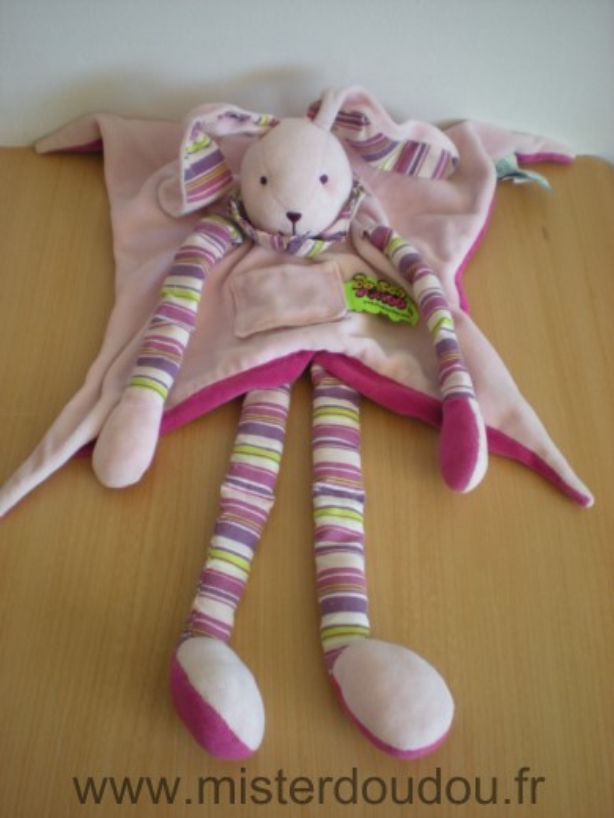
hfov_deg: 37.7
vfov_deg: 49.0
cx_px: 307
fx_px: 899
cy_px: 409
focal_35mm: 38
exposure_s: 1/59.7
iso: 155
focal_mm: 6.3
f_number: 3.1
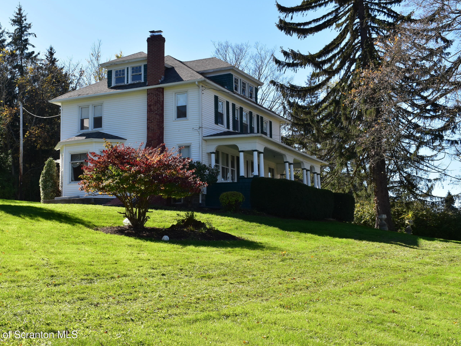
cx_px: 198
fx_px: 700
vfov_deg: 27.7
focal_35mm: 53
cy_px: 170
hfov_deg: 36.4
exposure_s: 1/250
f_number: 10
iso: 400
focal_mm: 31
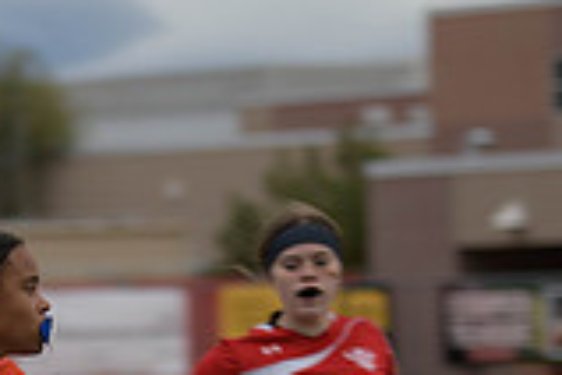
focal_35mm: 366
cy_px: 557
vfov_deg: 3.7
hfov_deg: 5.6
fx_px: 5713
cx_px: -103
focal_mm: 100
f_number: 2.8
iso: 140
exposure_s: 1/200
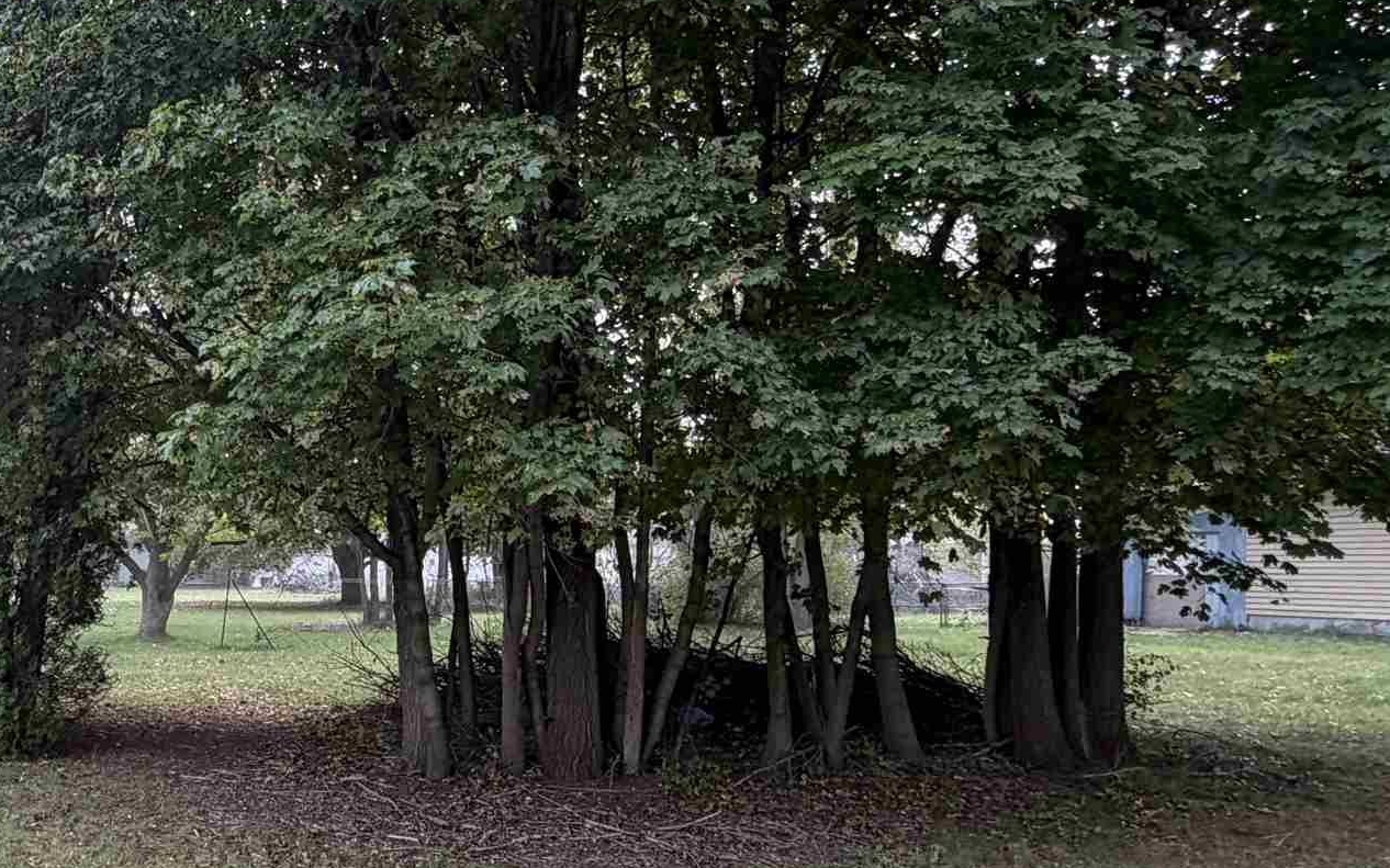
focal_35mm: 36
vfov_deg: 35.0
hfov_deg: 51.2
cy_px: 583
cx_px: 311
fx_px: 1364
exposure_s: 1/121
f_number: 2.2
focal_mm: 2.22
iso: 64
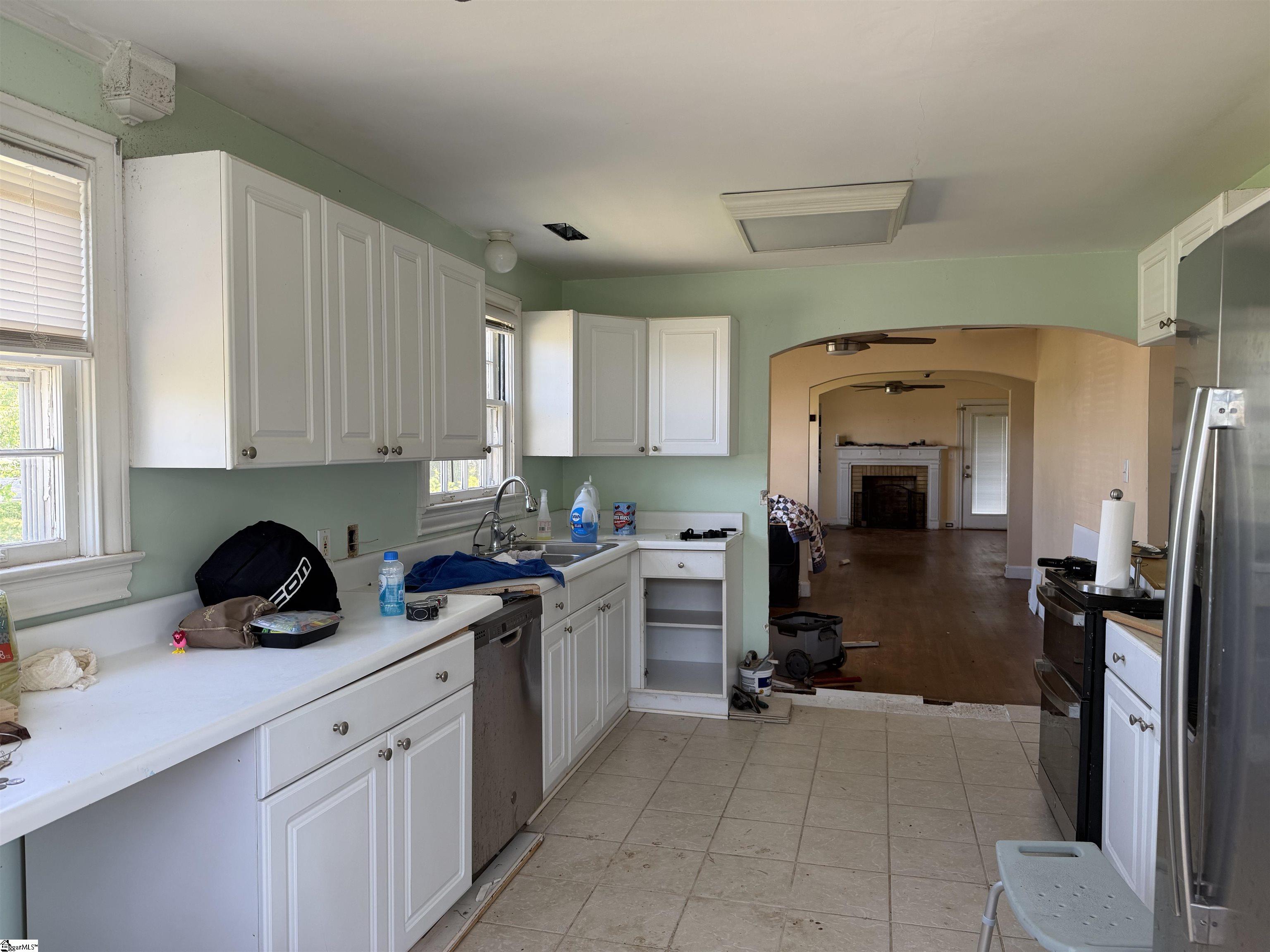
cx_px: 635
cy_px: 476
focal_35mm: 24
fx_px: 881
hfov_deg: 71.6
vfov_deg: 56.8
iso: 80
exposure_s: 1/121
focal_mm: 6.76
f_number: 1.78
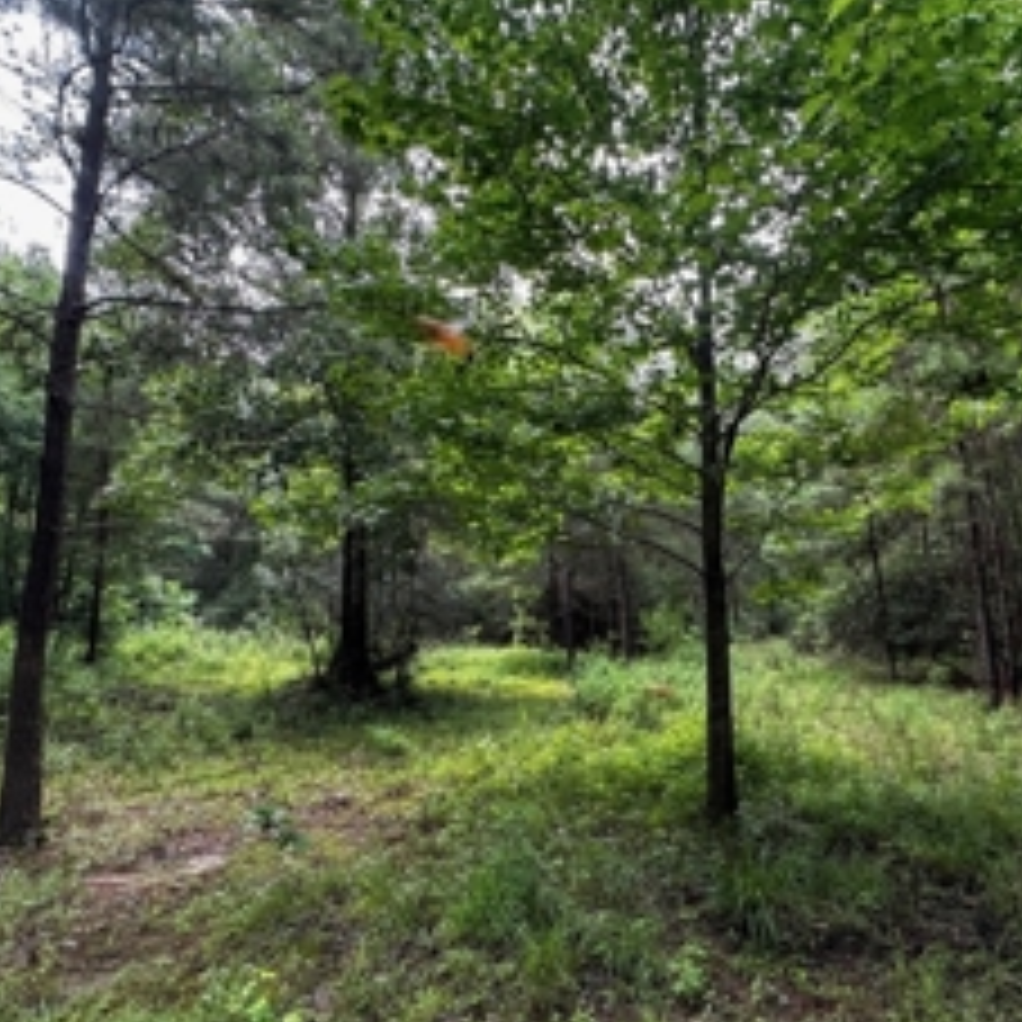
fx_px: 668
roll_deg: +1.4
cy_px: 588
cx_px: 579
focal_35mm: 20
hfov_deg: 74.5
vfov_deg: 74.4
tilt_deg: +3.4
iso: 100
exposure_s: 1/99
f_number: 2.2
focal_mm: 2.22
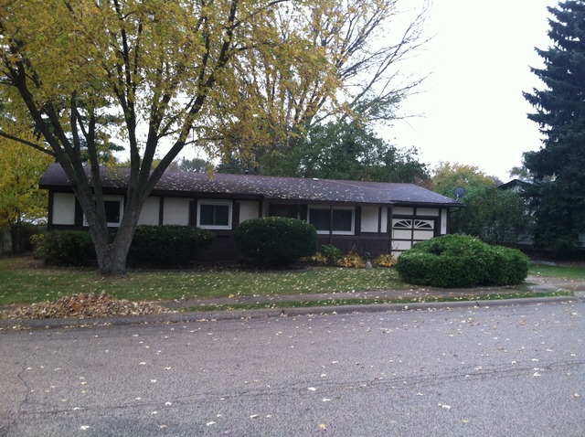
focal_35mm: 35
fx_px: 591
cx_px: 292
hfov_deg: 52.7
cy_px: 218
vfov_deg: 40.6
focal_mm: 3.85
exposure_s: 1/60
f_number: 2.8
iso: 80
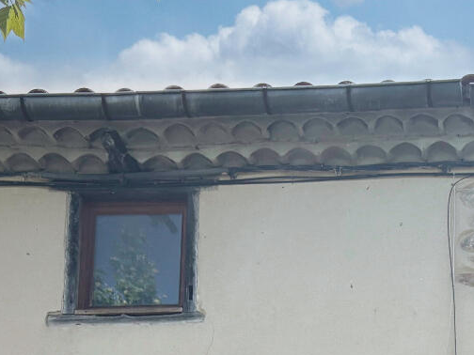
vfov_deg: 13.3
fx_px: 1356
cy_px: 653
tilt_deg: +11.5
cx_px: 561
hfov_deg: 18.8
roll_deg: +0.6
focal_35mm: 99
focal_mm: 5.96
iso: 64
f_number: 1.6
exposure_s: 1/1364
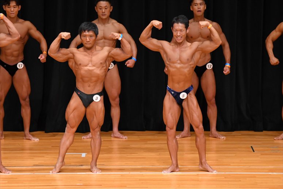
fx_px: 2239
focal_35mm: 285
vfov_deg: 4.8
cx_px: 142
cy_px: 94
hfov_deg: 7.2
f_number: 5.6
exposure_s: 1/400
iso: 4000
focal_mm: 190
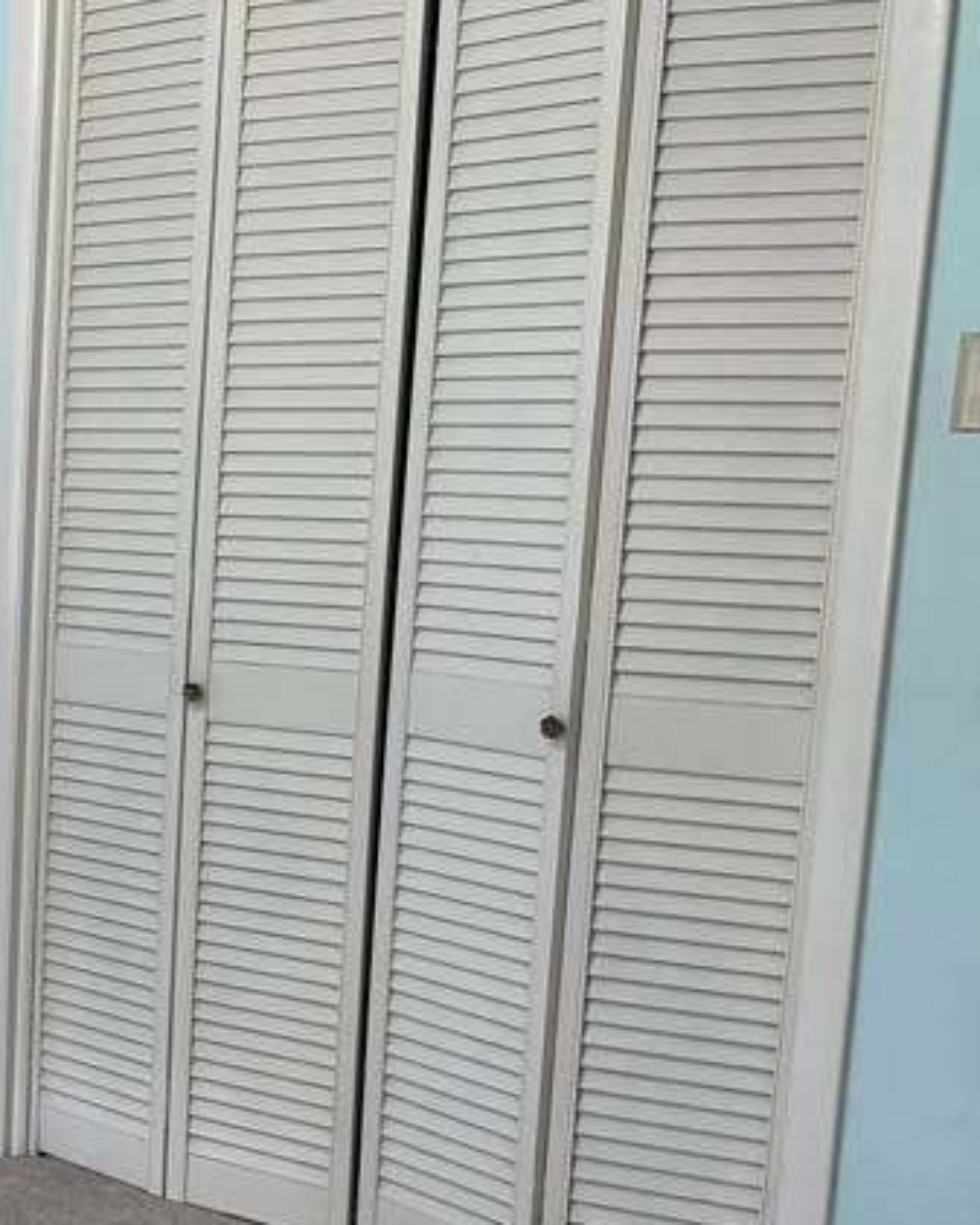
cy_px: 768
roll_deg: -1.1
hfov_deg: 23.8
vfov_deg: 32.8
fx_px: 2066
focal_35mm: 57
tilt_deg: -8.9
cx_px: -253
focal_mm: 6.76
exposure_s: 1/120
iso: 200
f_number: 1.78
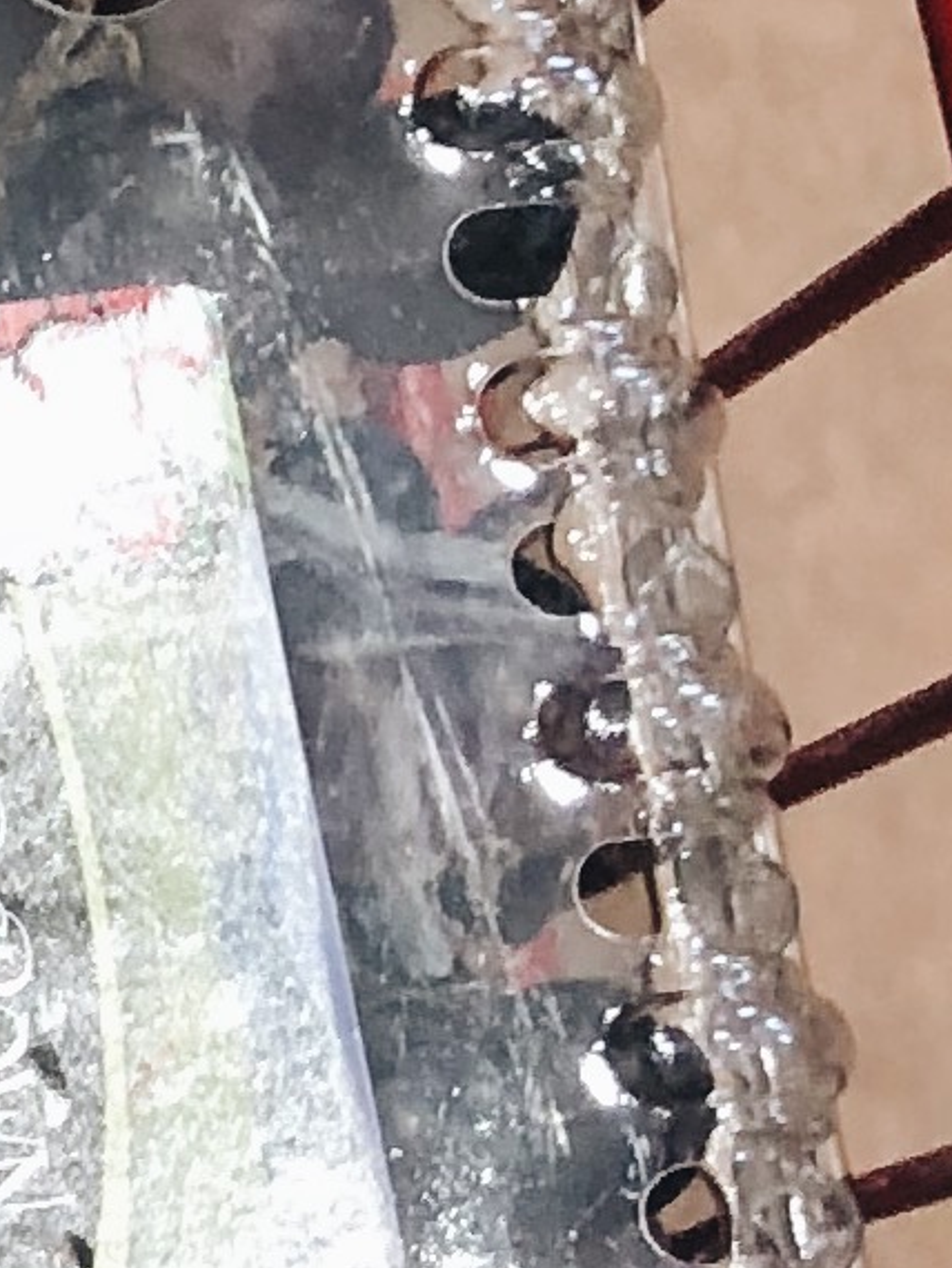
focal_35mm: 198
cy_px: 670
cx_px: -2396
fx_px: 7255
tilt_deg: -72.3
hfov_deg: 6.5
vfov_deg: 10.0
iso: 32
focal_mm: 3.99
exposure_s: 1/30
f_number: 1.8
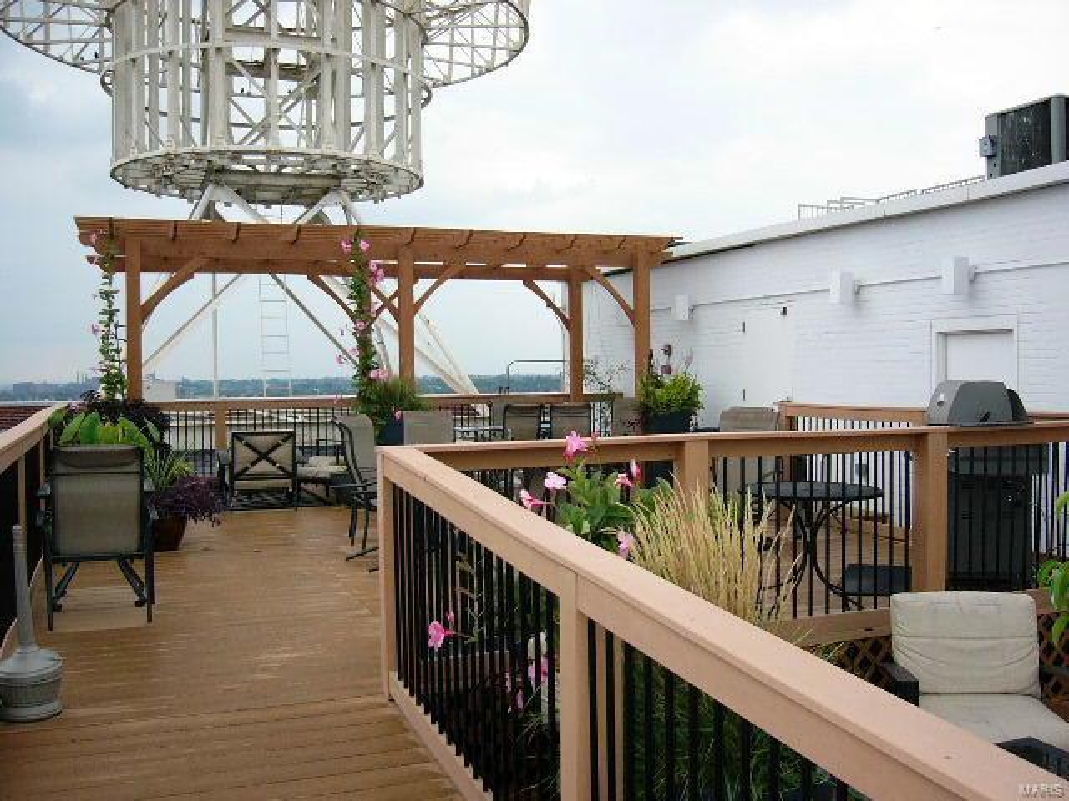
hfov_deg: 52.6
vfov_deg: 40.7
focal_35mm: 35
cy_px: 400
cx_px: 534
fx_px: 1081
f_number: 2.8
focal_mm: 5.8
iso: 100
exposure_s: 1/800
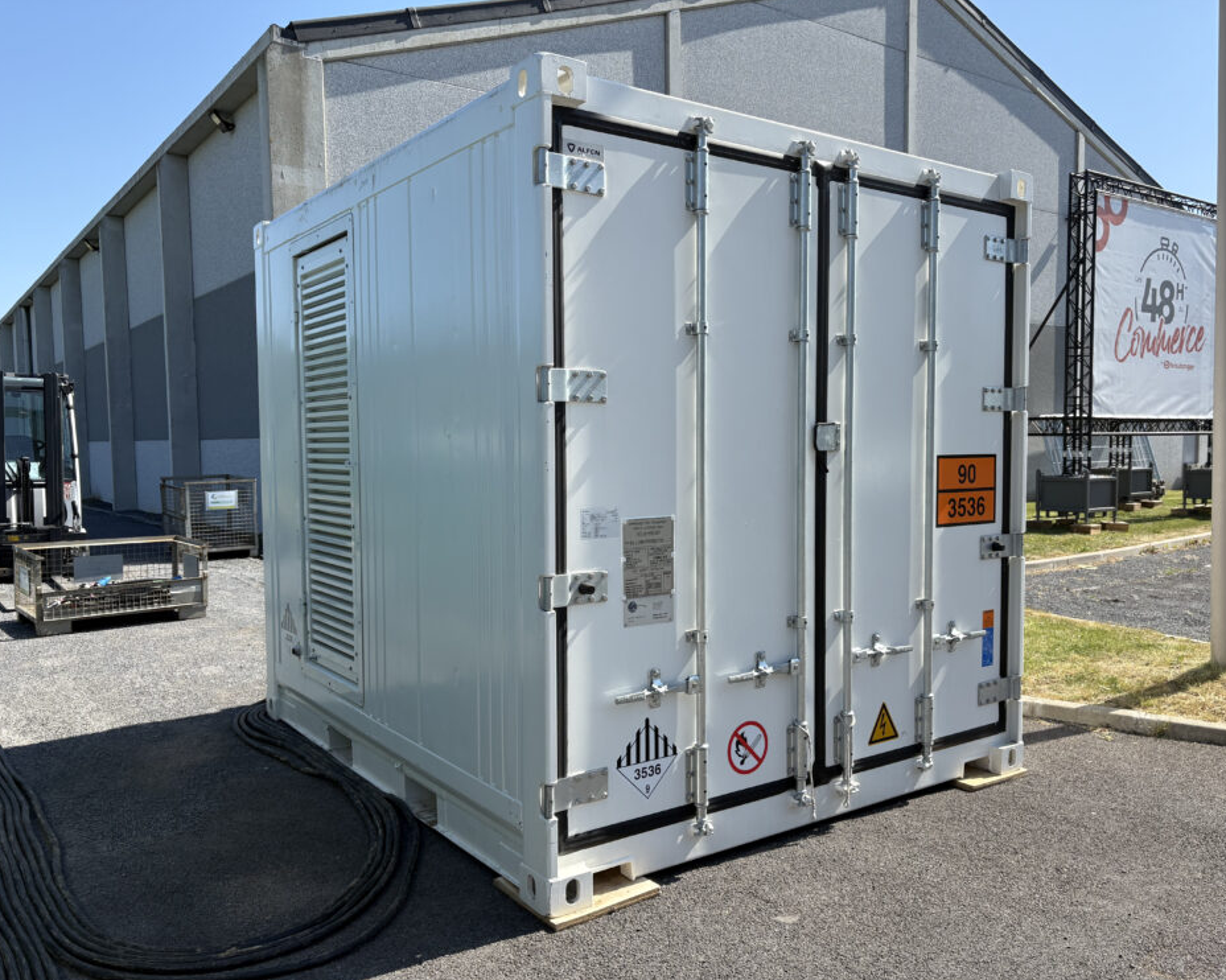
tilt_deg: -3.8
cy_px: 503
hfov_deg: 62.2
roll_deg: +1.0
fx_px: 1016
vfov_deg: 51.5
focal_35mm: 28
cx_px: 650
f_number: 1.6
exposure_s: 1/2364
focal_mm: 5.96
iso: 50
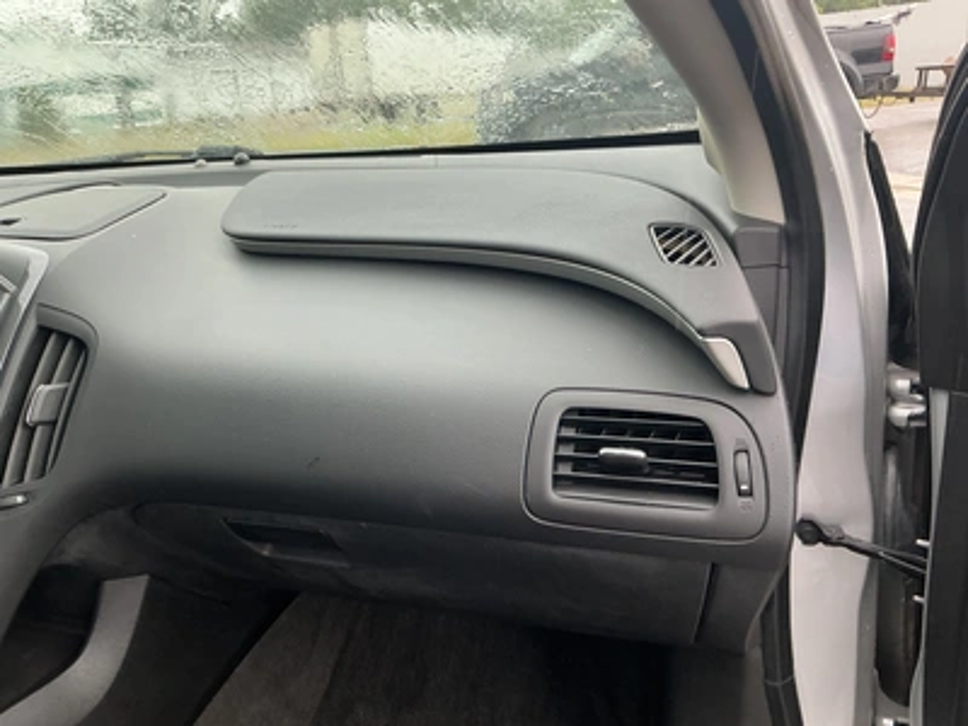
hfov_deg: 63.4
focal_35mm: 28
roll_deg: +5.0
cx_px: 484
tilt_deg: -18.8
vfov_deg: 49.7
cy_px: 363
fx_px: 783
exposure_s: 1/103
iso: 64
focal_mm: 3
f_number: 1.8
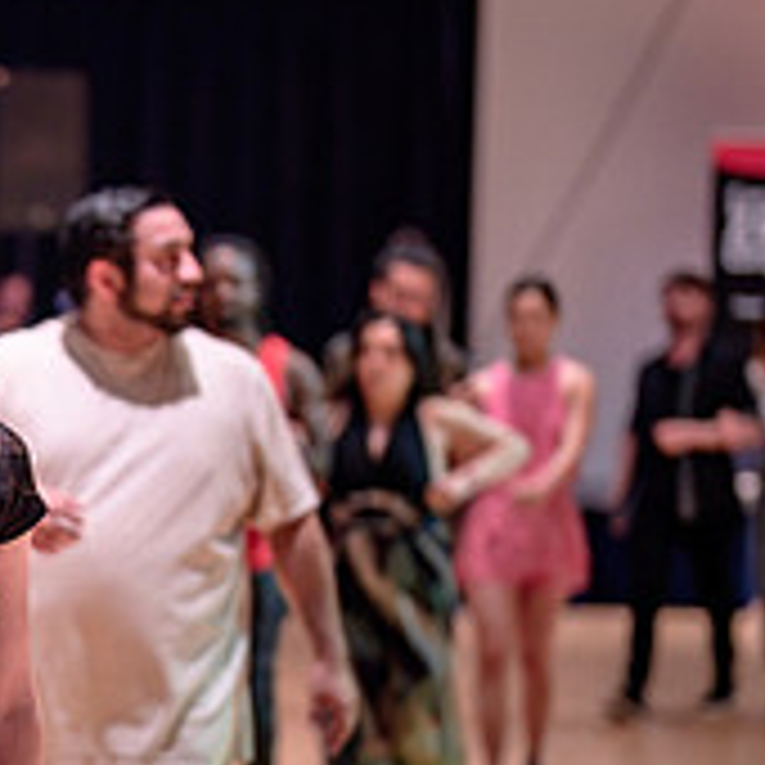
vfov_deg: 12.0
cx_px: -198
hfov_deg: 11.7
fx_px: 3625
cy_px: 596
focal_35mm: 145
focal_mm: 50
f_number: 1.2
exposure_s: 1/200
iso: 1250
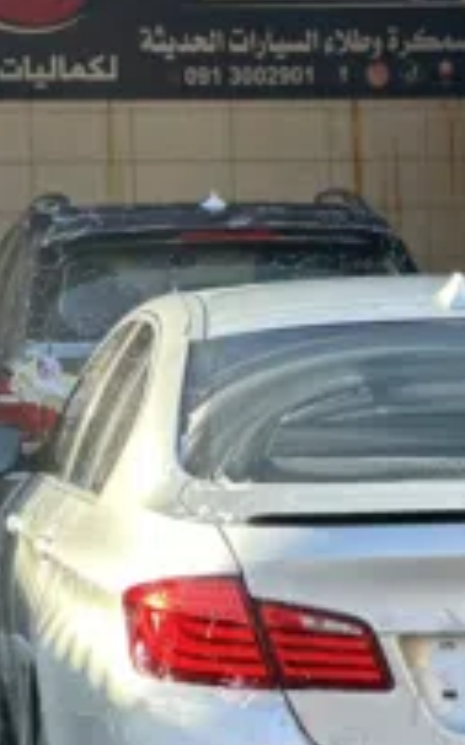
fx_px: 3289
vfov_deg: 12.8
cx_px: 483
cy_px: 638
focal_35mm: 162
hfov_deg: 8.0
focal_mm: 9
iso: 32
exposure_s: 1/121
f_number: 2.8
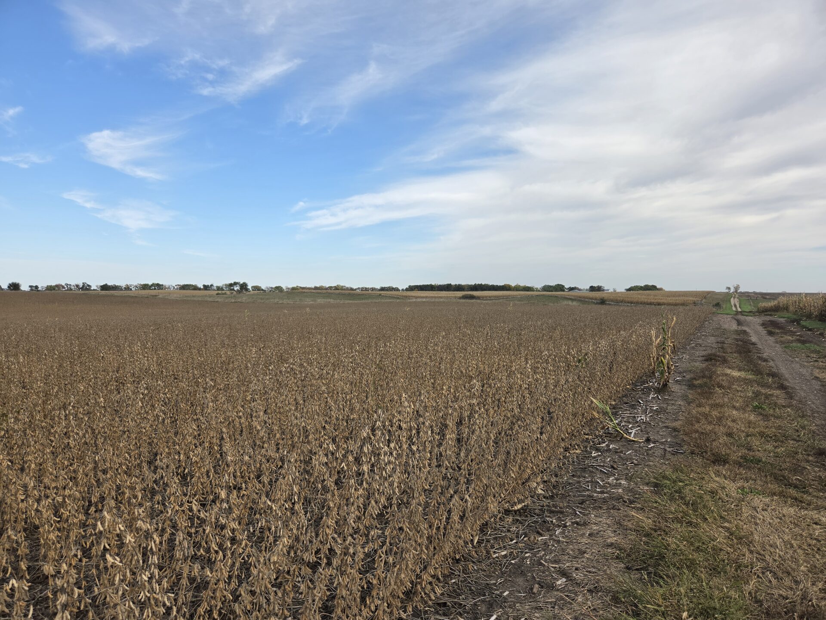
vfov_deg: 58.9
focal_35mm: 23
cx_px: 413
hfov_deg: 73.9
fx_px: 549
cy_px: 310
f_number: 1.8
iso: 80
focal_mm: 5.4
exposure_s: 1/2797
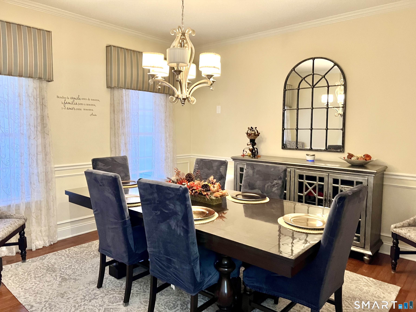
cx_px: 208
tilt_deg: -4.1
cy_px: 156
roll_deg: -0.4
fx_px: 312
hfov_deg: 67.3
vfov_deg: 53.1
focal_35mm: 26
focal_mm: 5.7
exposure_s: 1/60
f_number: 1.5
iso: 400
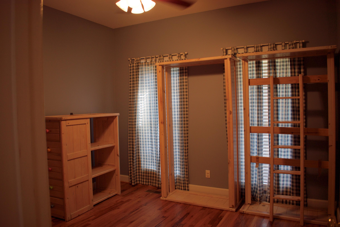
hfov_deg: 67.4
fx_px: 255
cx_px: 170
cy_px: 114
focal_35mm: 27
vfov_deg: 47.9
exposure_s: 1/60
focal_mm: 18
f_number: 3.5
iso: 100
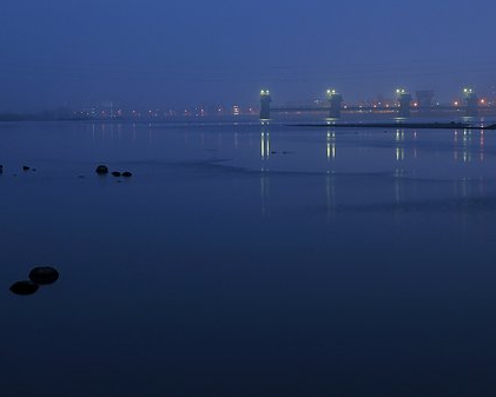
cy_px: 198
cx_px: 242
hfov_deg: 23.3
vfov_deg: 18.7
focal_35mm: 82
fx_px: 1204
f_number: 8
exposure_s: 5
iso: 200
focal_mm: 48
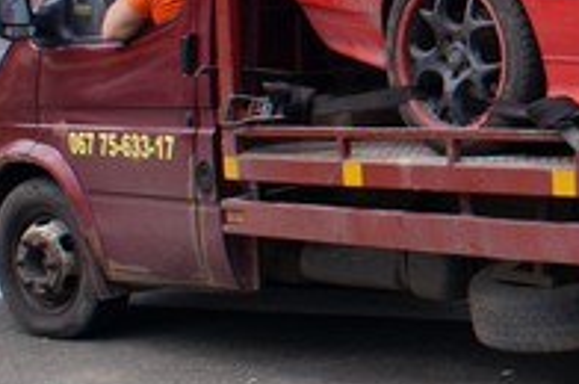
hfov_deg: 17.4
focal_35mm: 107
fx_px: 1718
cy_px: 7
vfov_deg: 12.6
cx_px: 842
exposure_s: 1/100
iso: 100
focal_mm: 20
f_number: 6.3
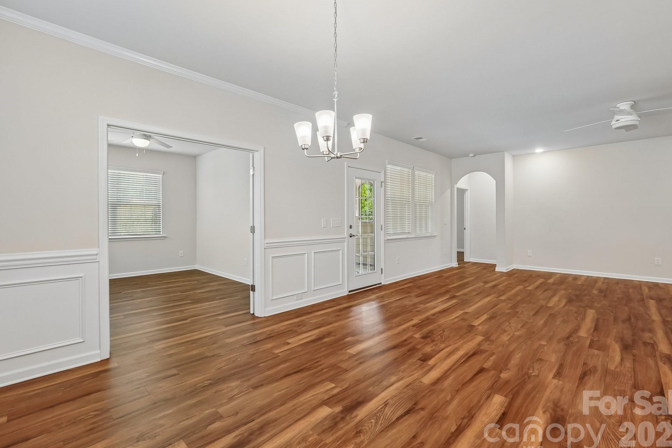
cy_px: 220
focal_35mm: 16
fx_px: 299
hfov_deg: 96.7
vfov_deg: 73.7
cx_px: 336
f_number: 8
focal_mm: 10
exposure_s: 1/10
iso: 400
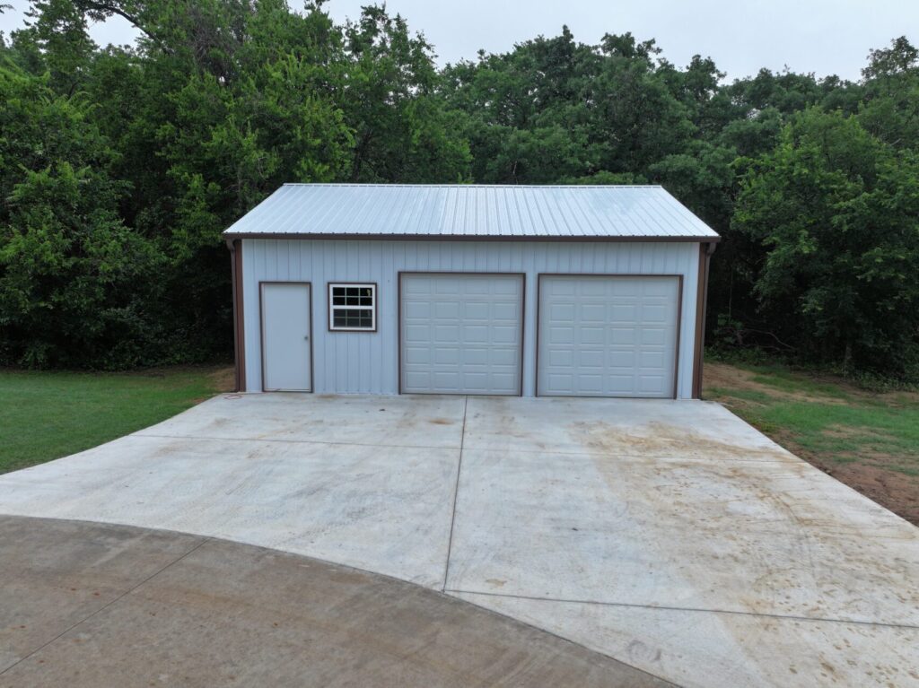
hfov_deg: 71.6
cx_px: 460
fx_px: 637
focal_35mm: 24
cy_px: 344
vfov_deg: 56.8
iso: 110
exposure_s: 1/640
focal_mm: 12.29
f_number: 2.8
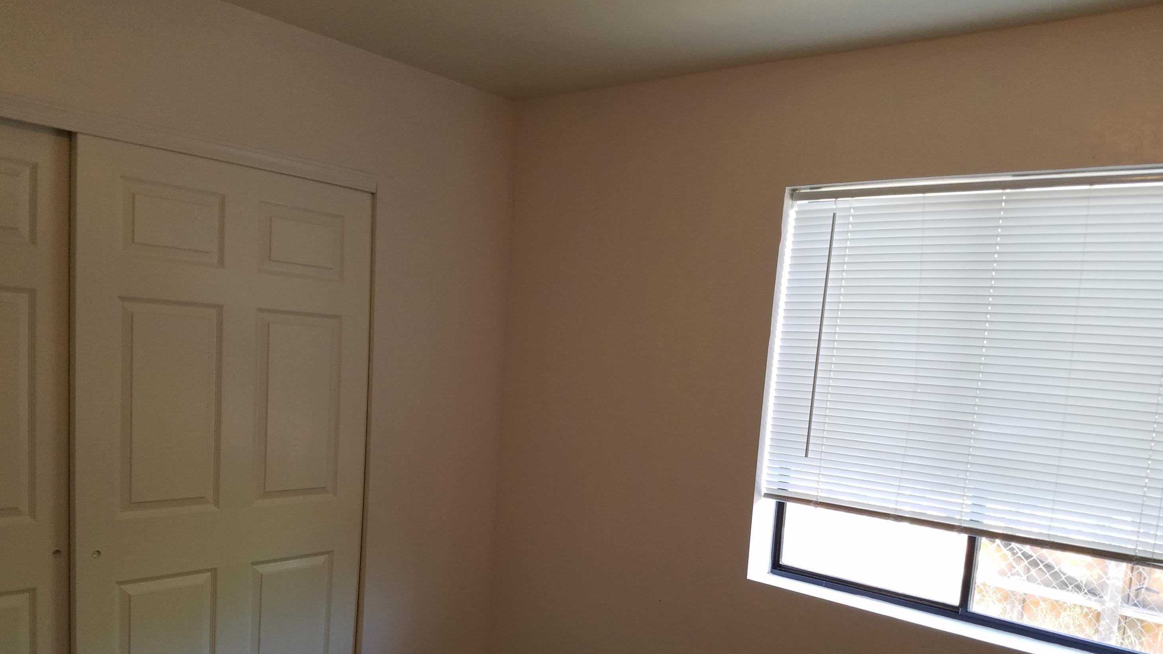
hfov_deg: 66.1
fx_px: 894
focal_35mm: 29
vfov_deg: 39.6
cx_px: 587
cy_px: 442
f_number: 1.7
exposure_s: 1/60
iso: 100
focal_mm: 4.2
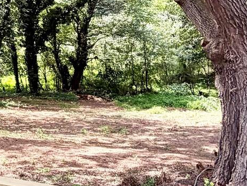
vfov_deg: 22.8
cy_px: 3
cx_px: -56
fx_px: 443
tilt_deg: +2.4
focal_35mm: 62
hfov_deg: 27.2
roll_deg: +0.5
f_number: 2.2
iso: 50
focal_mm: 2.22
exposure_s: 1/168
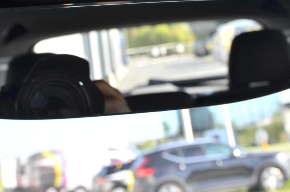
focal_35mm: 72
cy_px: 13
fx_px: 579
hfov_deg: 28.1
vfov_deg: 18.5
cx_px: 152
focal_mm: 24
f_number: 6.3
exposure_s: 1/160
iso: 200
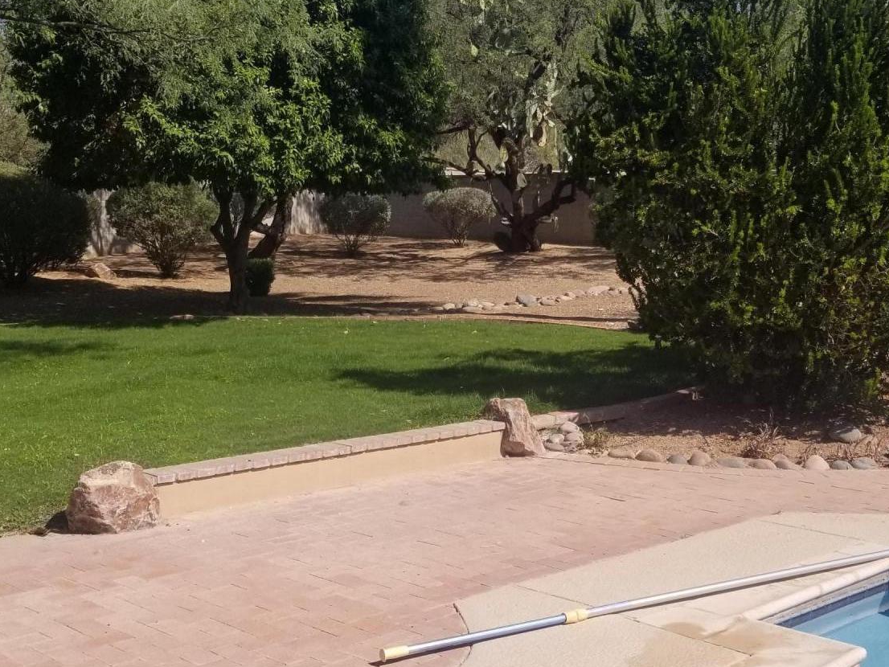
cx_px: 480
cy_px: 366
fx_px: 1207
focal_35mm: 47
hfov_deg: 40.4
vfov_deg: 30.9
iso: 50
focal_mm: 4.25
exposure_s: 1/3376
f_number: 1.7
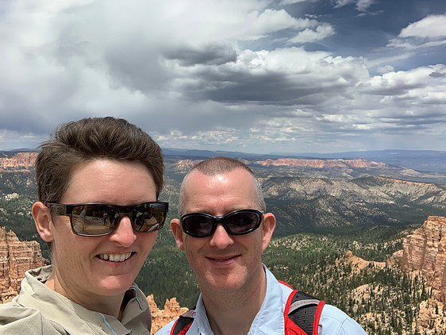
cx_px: 218
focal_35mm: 33
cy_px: 166
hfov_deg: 55.3
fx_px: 425
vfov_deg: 43.0
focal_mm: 2.87
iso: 16
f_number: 2.2
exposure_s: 1/782
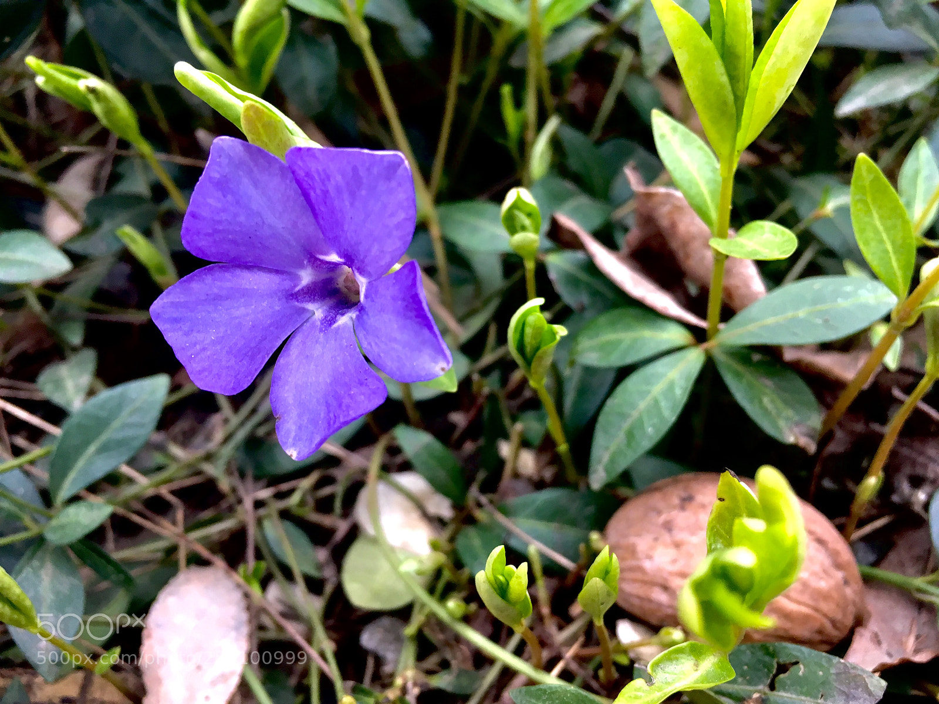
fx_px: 787
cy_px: 352
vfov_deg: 48.2
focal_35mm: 29
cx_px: 470
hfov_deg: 61.7
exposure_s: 1/33
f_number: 2.2
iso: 25
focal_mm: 4.15
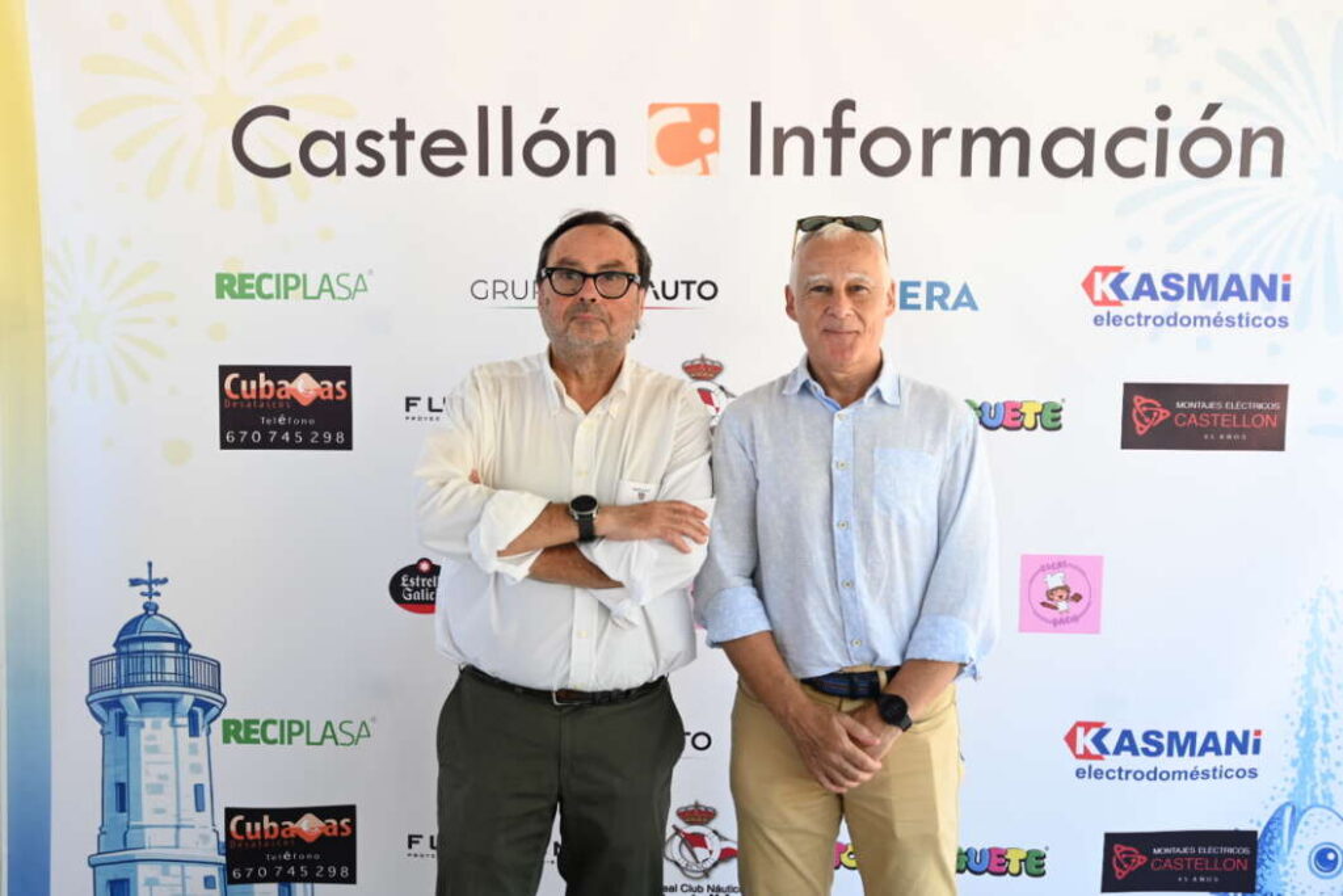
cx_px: 672
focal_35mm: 40
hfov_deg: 48.5
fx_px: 1492
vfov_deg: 33.4
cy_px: 448
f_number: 5
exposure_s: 1/125
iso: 400
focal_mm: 40
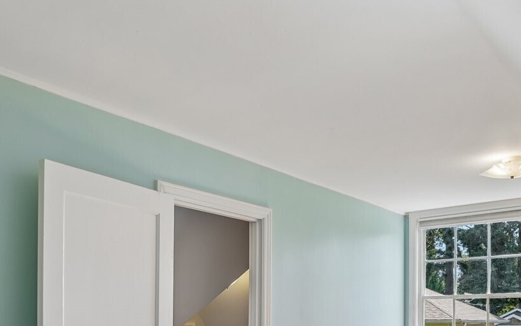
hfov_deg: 56.7
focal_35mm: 34
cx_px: 270
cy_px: 326
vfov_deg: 34.0
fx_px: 483
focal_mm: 16
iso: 400
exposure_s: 1/160
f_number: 8
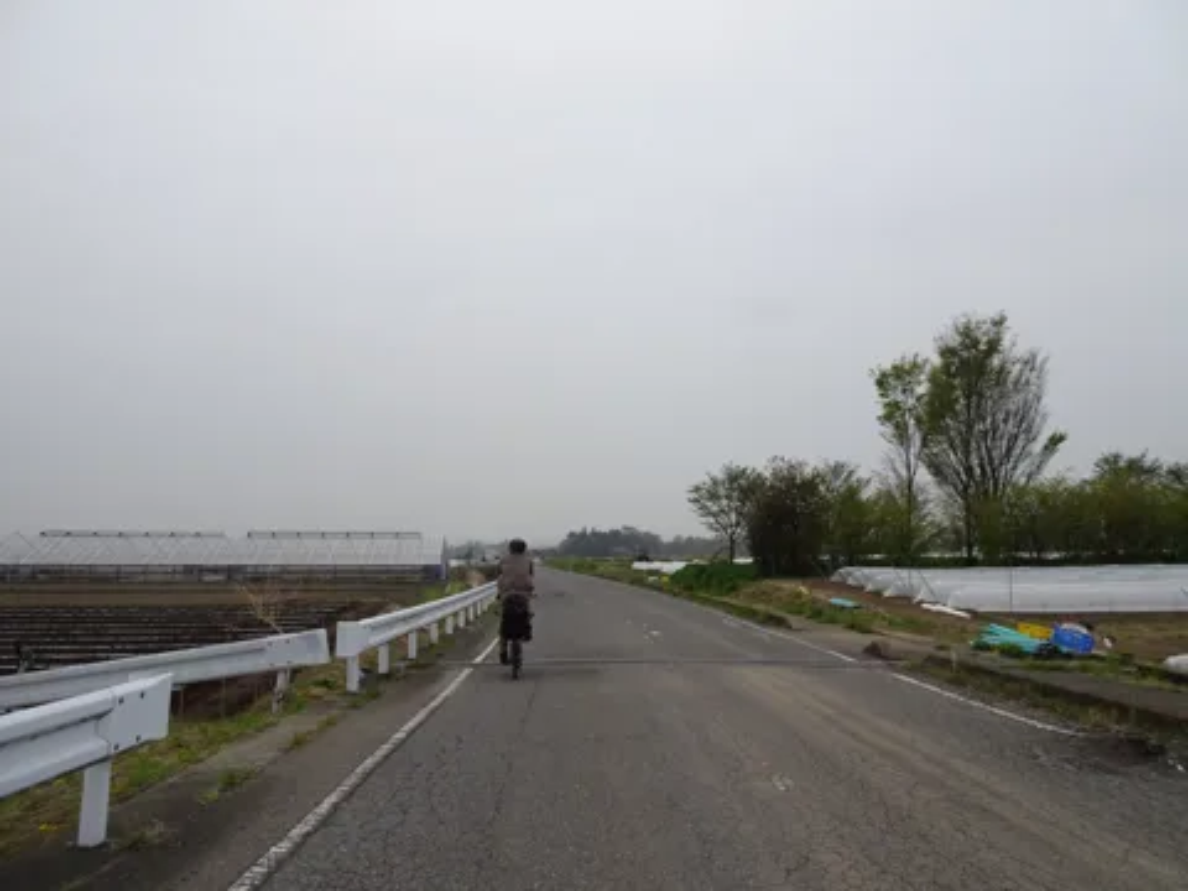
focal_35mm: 24
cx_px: 594
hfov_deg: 71.6
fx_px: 824
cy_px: 446
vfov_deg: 56.8
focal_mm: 4.1
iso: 80
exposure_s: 1/1600
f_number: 3.5
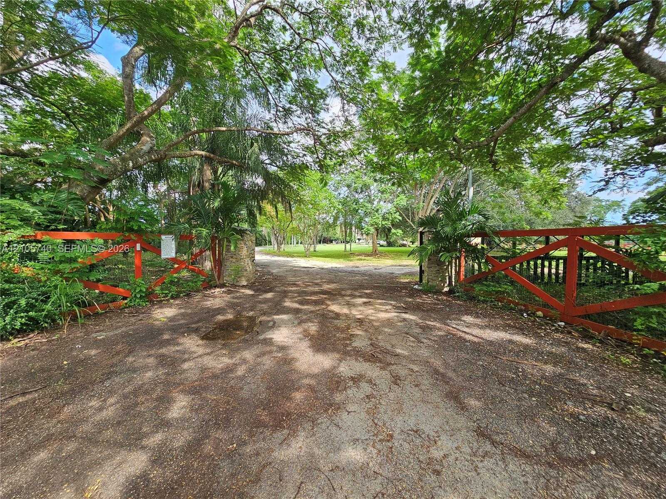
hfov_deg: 106.2
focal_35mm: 13
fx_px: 250
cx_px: 333
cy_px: 250
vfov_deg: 89.9
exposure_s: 1/250
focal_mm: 2.2
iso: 50
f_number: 2.2
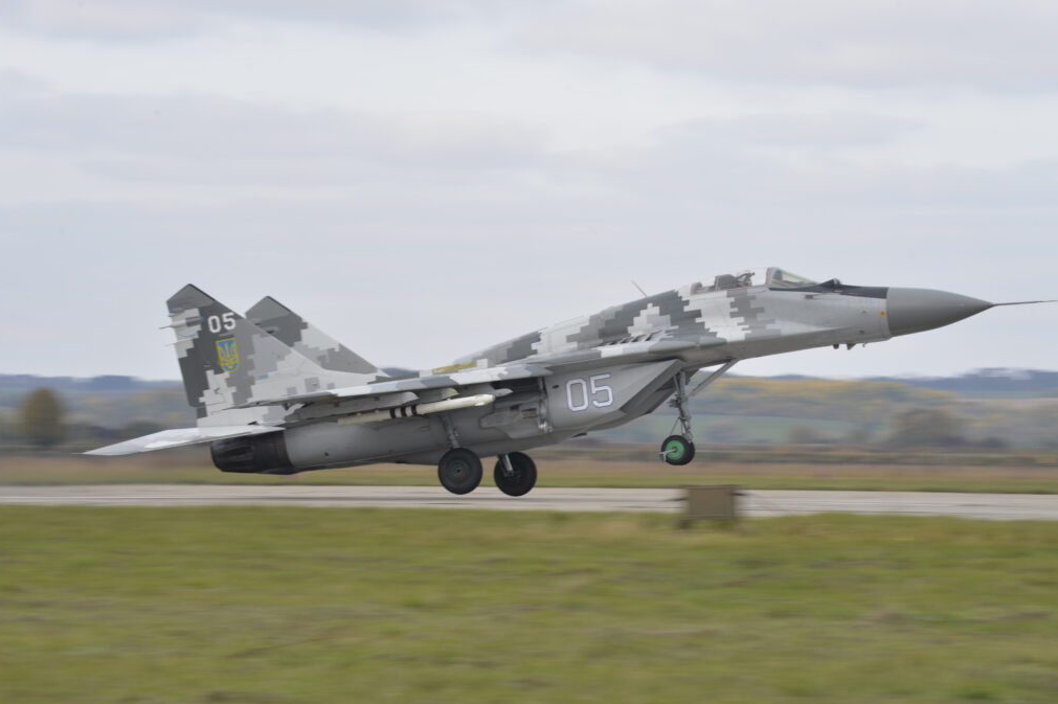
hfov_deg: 13.5
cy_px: 356
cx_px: 530
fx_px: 4465
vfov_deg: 9.0
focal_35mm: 152
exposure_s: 1/250
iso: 320
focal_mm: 150
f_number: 13
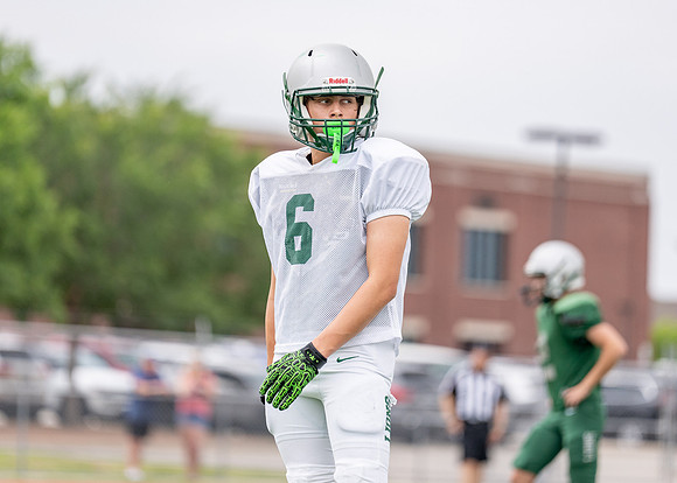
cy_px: 196
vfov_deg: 5.8
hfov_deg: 8.1
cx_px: 328
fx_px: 4775
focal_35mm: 248
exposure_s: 1/2500
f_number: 2.8
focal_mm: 188
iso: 250
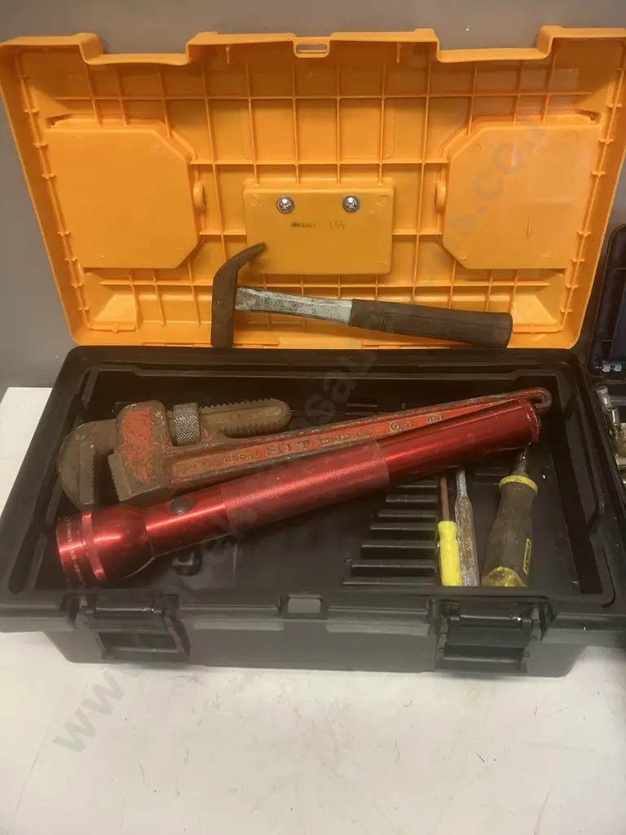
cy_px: 418
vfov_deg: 63.4
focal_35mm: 28
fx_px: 675
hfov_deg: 49.7
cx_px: 313
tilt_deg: -47.1
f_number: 1.8
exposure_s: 1/50
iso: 100
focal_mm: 3.99
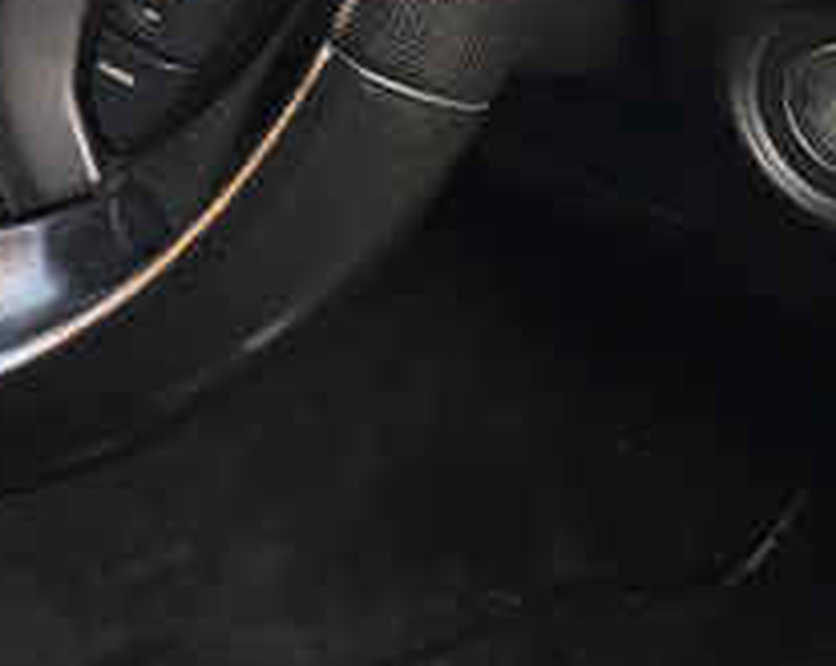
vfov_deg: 10.4
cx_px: -168
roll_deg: +6.0
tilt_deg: -27.0
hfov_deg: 12.9
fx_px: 3607
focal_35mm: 146
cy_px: -157
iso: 25
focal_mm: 4.15
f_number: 2.2
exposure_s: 1/33
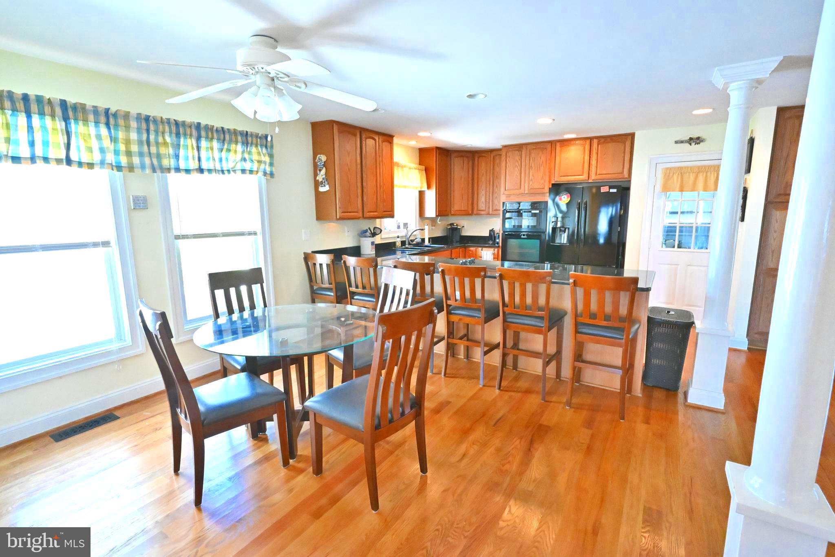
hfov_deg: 93.3
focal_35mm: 17
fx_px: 394
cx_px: 418
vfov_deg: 70.4
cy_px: 278
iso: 25600
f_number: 9
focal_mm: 17
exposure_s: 1/80
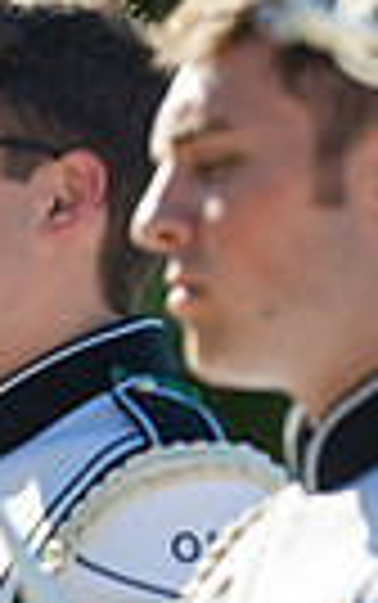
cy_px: 711
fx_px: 7122
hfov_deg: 3.0
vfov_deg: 4.8
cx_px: -441
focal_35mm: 433
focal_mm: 98
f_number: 4.5
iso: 200
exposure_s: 1/1000
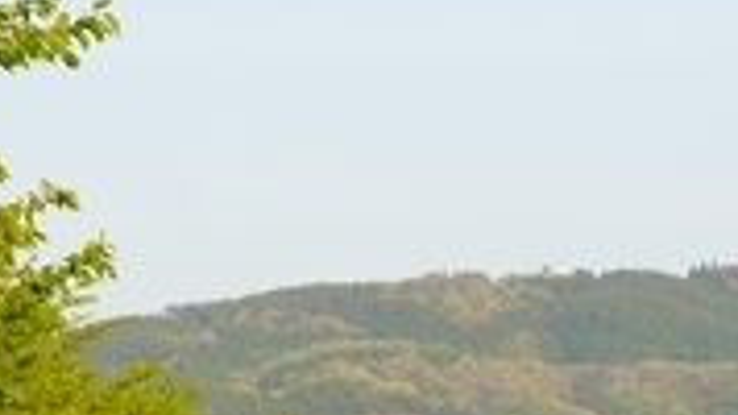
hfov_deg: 6.4
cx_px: 211
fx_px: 6612
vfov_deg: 3.6
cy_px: 620
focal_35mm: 338
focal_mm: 72
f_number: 13
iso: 100
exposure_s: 1/50
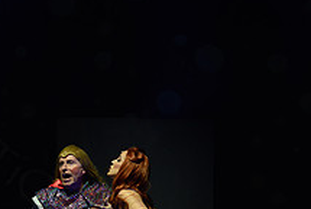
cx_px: 74
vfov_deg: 6.8
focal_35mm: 201
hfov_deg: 10.2
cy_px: 214
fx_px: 1739
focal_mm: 70
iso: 1250
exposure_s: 1/160
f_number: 3.5
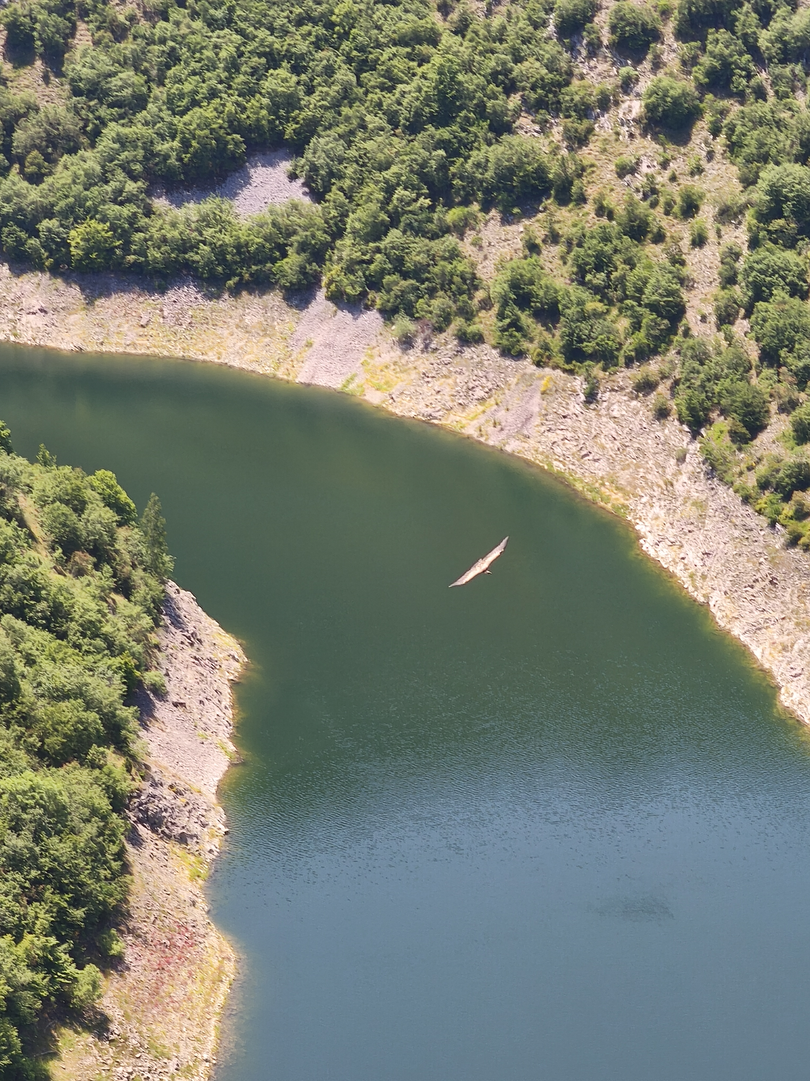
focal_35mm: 116
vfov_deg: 17.0
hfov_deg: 12.8
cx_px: 405
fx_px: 3619
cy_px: 540
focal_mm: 8.8
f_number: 2
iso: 50
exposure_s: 1/250
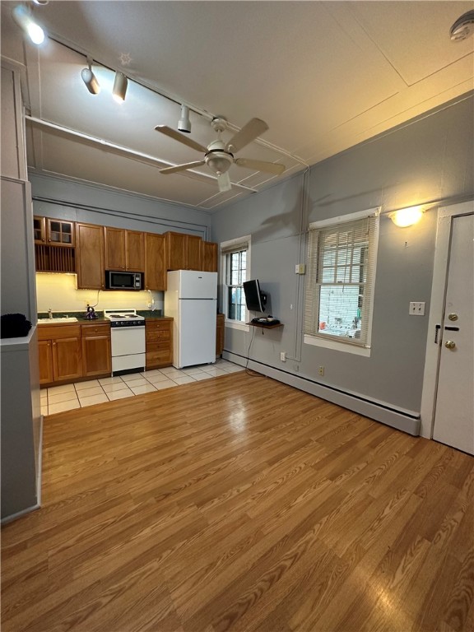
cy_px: 316
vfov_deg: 102.1
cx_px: 237
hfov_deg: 85.7
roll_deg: -1.1
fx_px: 256
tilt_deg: -5.6
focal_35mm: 14
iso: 320
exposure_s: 1/49
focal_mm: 2.22
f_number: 2.2
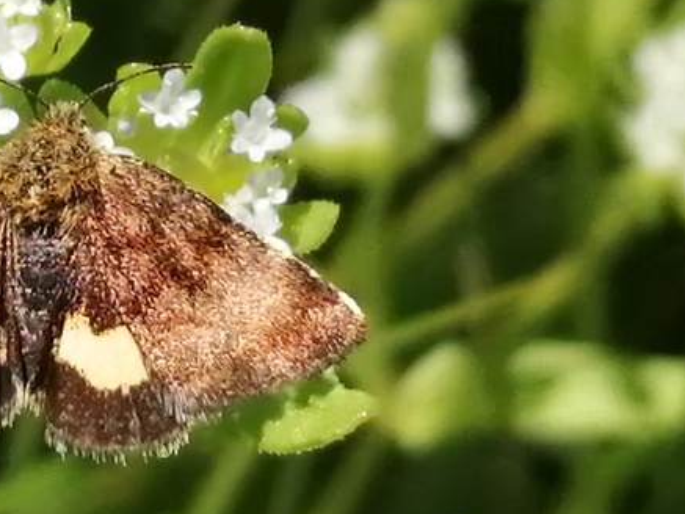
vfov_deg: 7.3
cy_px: 281
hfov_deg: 9.7
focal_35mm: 203
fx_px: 4018
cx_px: 173
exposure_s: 1/1333
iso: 50
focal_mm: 3.46
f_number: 1.8
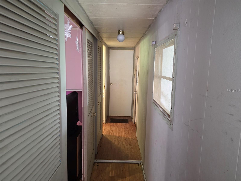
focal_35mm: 23
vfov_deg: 58.9
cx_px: 120
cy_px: 90
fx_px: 160
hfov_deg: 73.9
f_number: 1.7
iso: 250
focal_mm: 6.25
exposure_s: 1/12
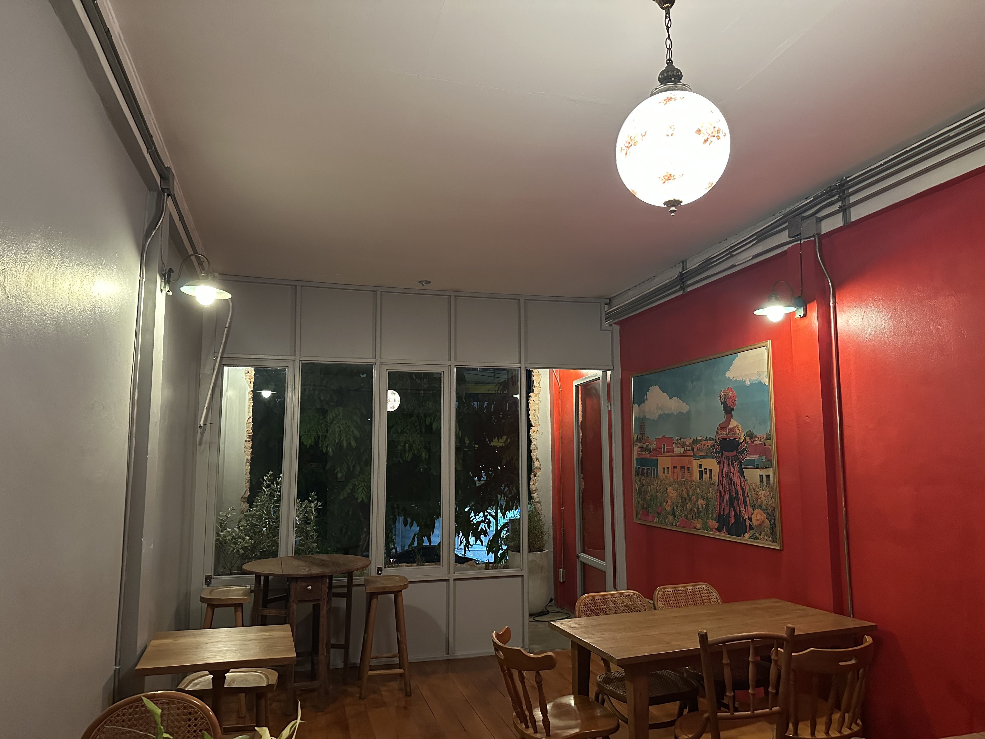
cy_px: 370
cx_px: 492
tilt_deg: +7.4
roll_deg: +0.2
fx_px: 683
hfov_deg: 71.6
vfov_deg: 56.8
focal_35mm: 24
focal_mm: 6.86
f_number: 1.78
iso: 800
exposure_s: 1/33
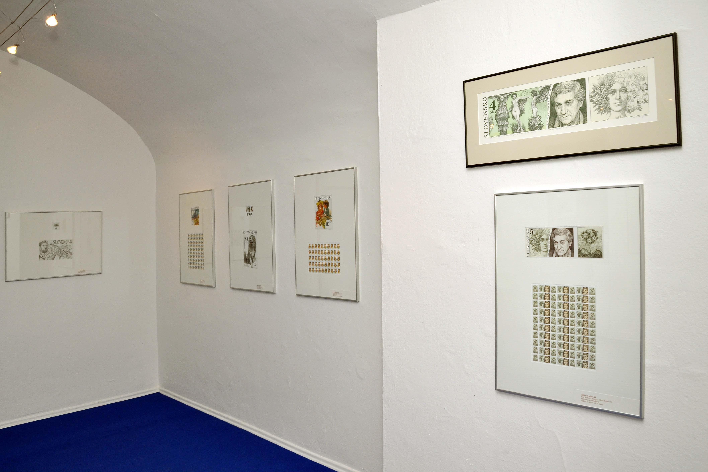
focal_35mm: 27
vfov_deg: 47.9
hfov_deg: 67.4
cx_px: 354
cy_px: 236
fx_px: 531
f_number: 9
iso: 320
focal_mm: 18
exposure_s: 1/60
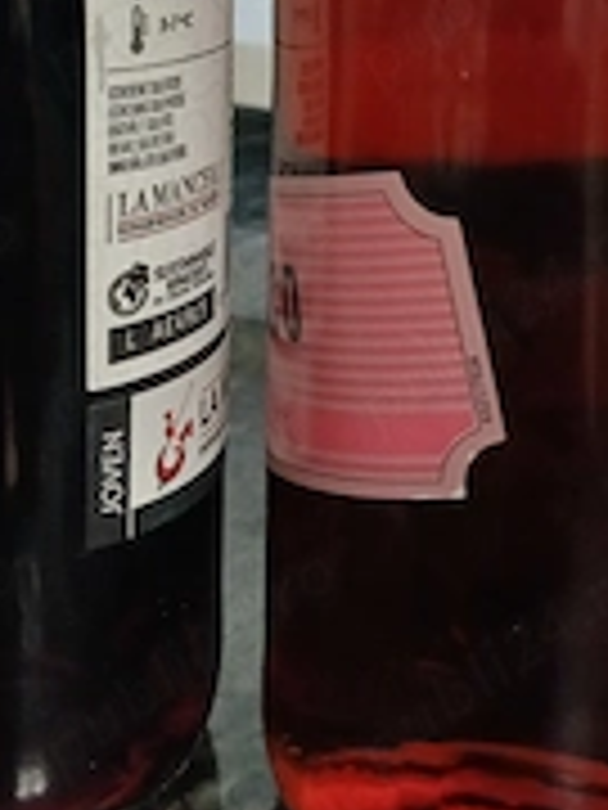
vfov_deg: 30.5
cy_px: 50
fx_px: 1405
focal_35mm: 60
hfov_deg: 24.4
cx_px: 347
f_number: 1.8
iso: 320
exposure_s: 1/25
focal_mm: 3.98
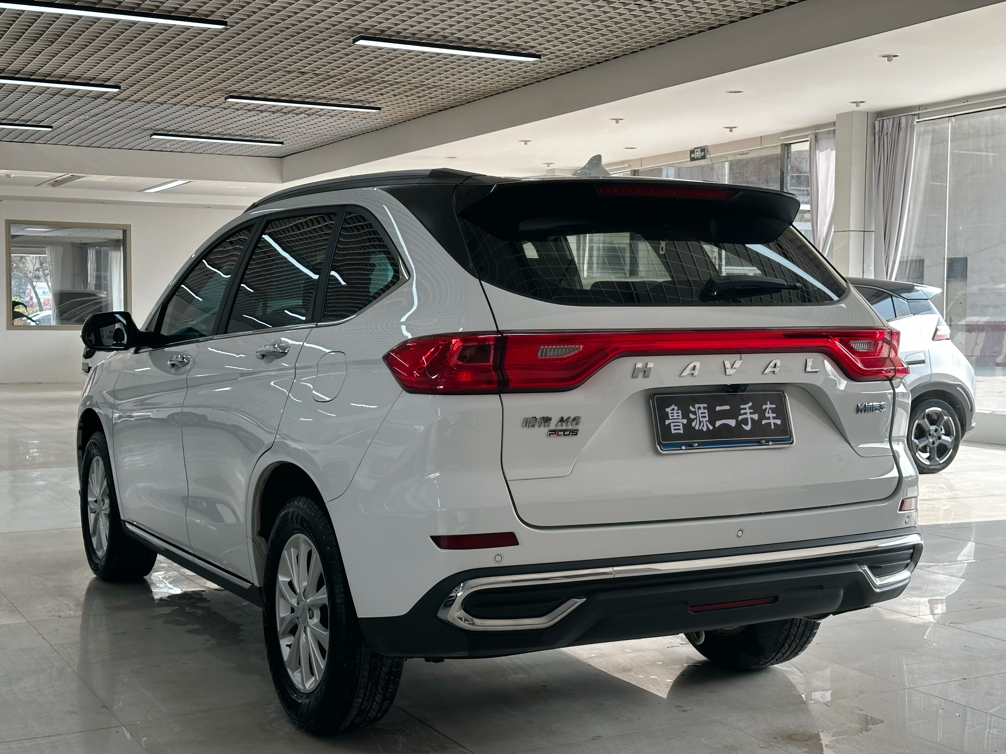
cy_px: 377
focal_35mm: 48
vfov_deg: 30.3
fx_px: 1395
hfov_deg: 39.7
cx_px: 503
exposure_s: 1/276
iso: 64
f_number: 1.78
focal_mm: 6.86
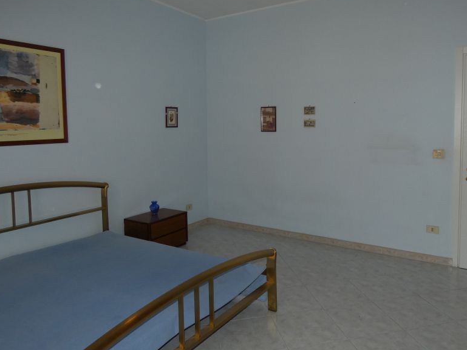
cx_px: 259
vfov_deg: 52.9
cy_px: 151
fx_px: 351
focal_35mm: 26
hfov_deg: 67.1
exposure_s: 1/60
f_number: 2.8
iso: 80
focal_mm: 3.6
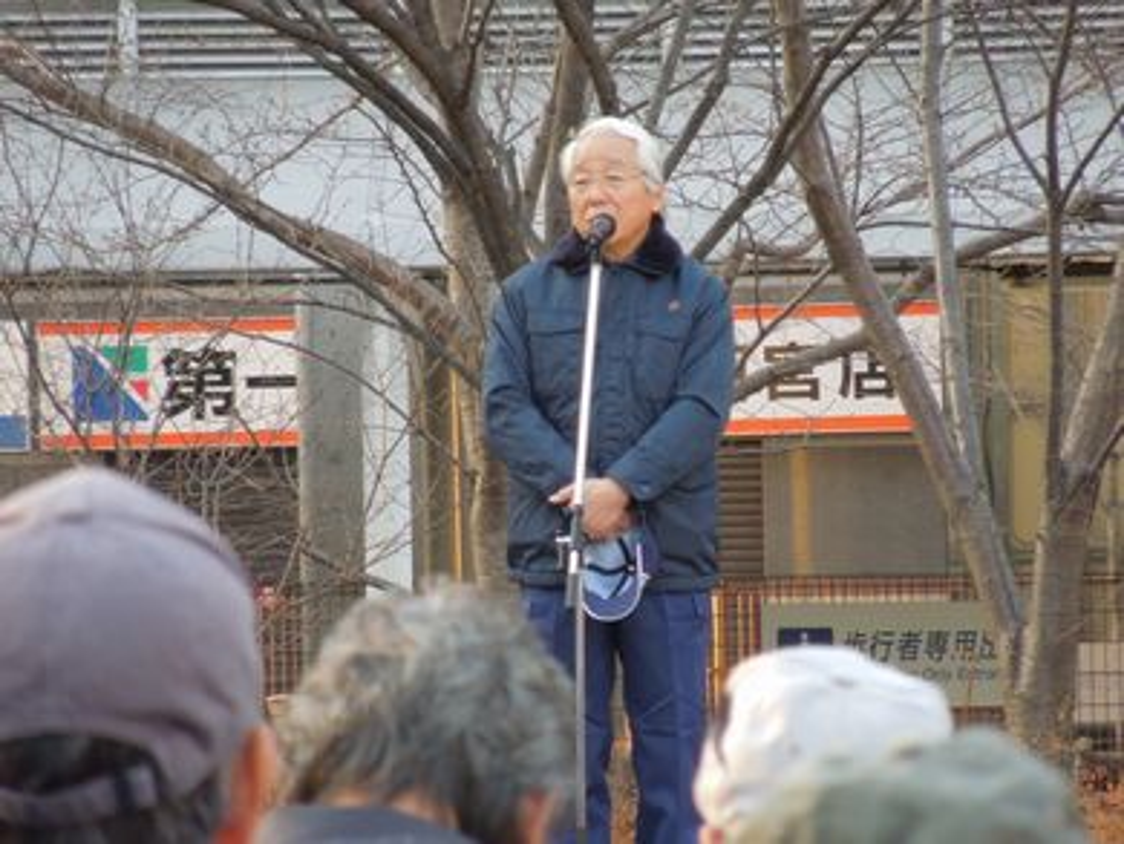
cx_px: 562
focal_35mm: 350
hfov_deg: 5.7
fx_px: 11372
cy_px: 422
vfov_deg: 4.3
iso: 400
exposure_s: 1/40
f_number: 5.9
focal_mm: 63
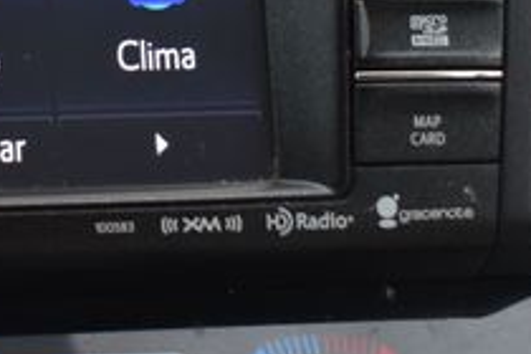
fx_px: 2566
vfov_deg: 7.8
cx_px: -159
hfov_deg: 11.5
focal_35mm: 174
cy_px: -139
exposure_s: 1/25
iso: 400
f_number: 7.1
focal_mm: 38
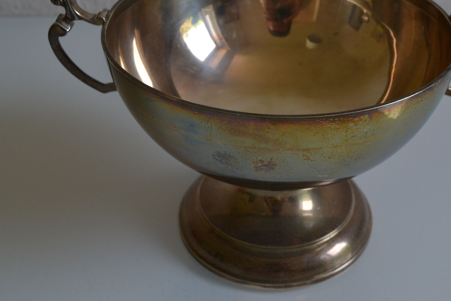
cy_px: 114
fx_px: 626
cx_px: 280
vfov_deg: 26.9
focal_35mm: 50
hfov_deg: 39.4
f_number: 5.6
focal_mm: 24
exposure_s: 1/125
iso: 360
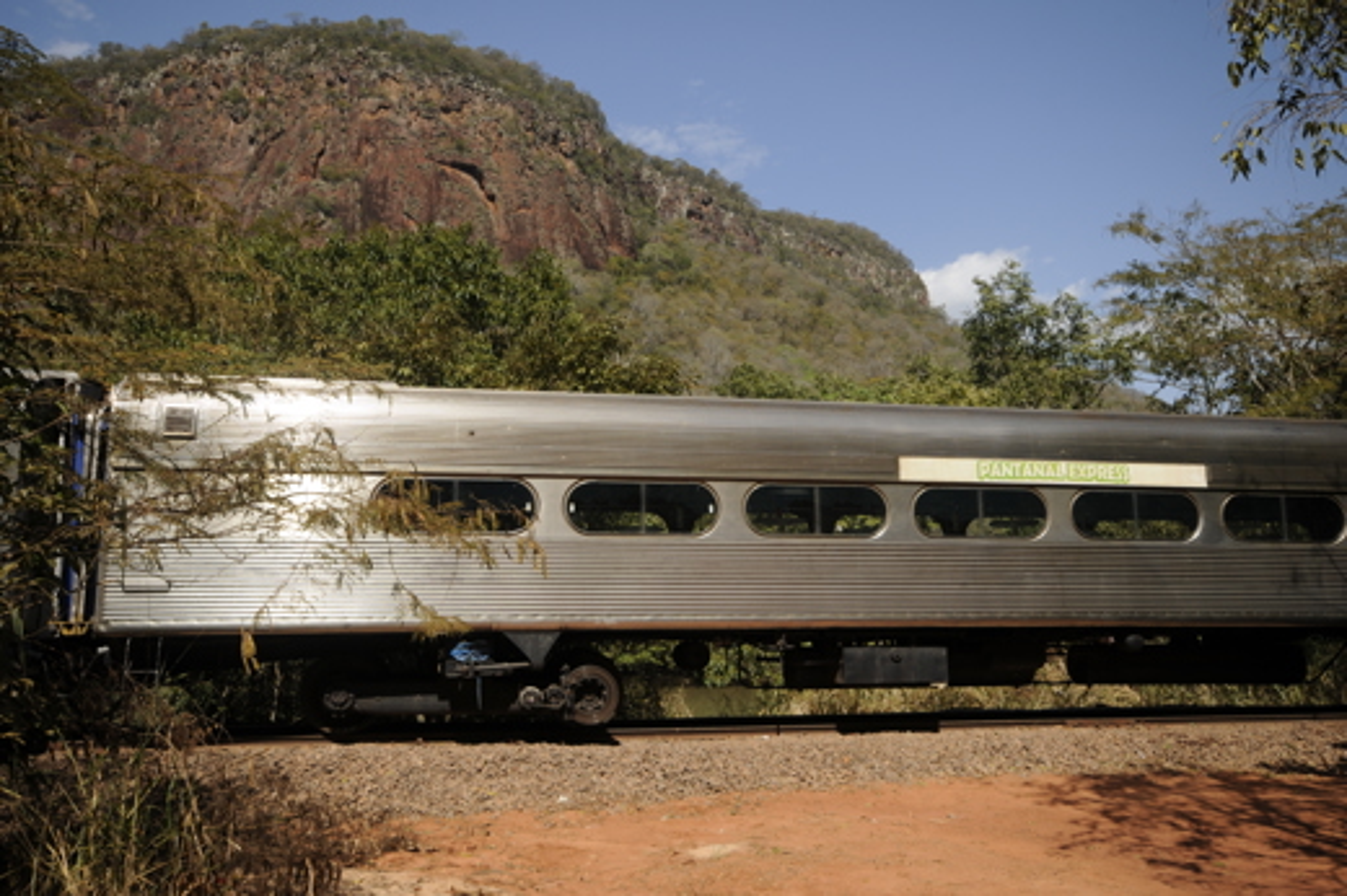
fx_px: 1122
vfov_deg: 43.6
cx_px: 674
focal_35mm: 30
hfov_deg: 62.0
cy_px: 448
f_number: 9
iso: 200
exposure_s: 1/320
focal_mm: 20
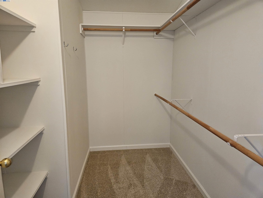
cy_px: 99
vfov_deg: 58.9
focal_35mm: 23
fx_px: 175
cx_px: 132
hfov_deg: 73.9
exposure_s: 1/120
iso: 500
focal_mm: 5.4
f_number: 1.8
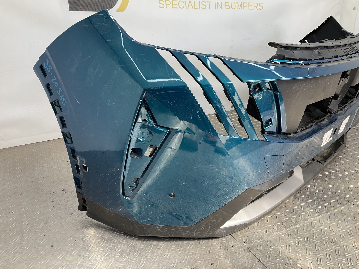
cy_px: 134
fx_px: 301
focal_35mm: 29
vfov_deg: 48.2
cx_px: 180
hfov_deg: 61.7
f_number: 1.8
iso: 16
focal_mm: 3
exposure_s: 1/128
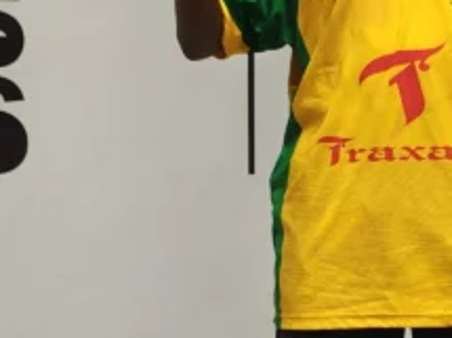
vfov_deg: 12.3
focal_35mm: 119
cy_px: 338
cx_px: 368
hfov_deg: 16.4
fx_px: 1553
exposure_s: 1/120
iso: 220
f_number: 1.4
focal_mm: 5.9
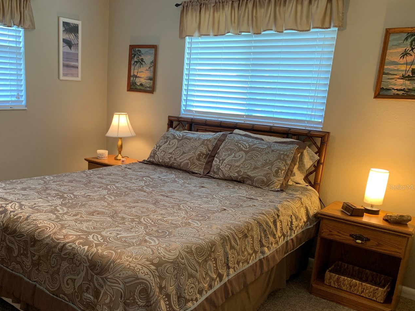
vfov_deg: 42.7
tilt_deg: -12.9
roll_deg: -4.0
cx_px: 157
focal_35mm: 33
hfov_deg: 54.8
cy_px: 187
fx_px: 396
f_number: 1.8
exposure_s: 1/60
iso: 125
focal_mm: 4.25
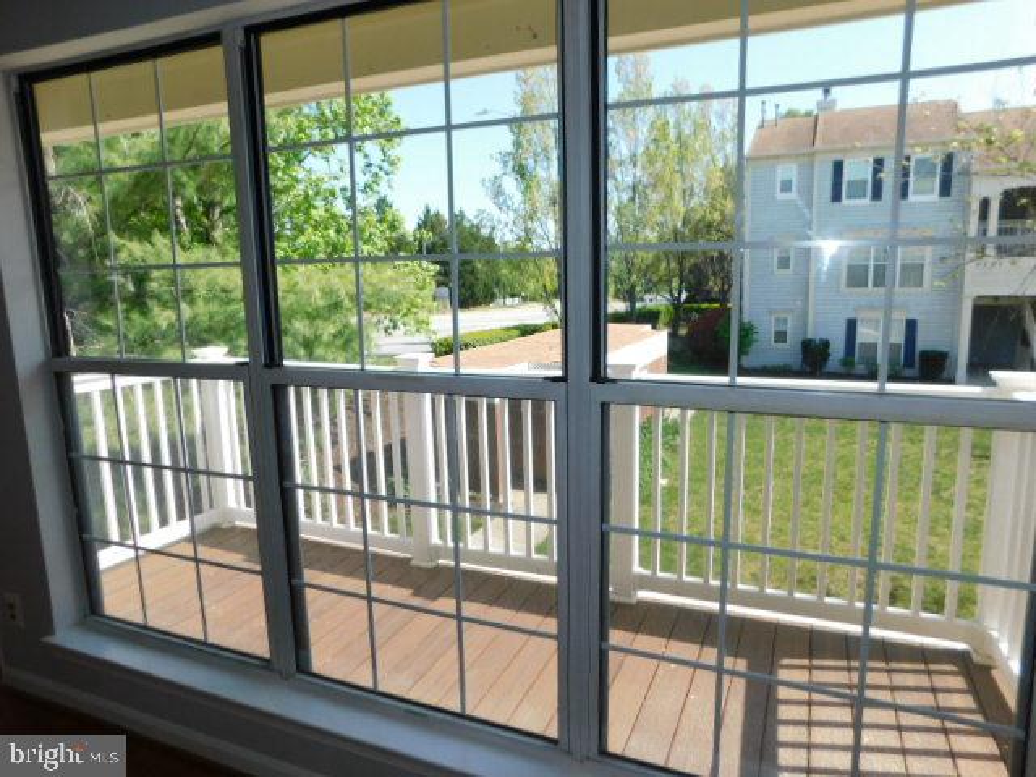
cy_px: 388
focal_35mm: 23
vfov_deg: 58.9
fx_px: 688
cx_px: 518
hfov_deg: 73.9
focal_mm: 4
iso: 125
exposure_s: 1/640
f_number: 3
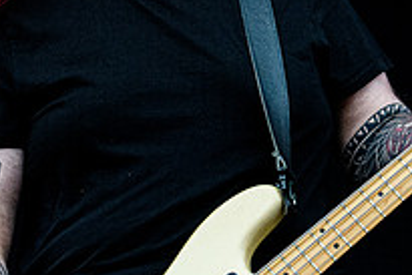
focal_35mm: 276
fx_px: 3161
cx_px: 209
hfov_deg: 7.5
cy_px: 80
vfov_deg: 5.0
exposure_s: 1/250
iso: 6400
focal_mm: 86
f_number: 4
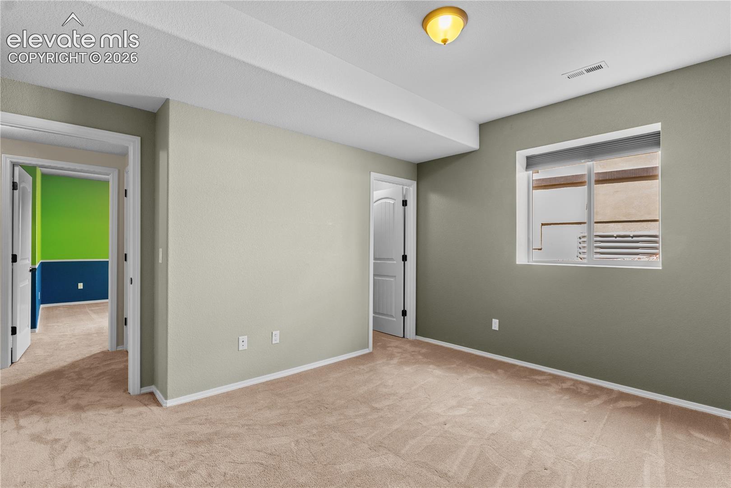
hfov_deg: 93.4
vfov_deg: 70.6
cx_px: 366
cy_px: 244
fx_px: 344
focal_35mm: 17
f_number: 8
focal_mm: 11.3
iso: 320
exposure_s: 1/2.5
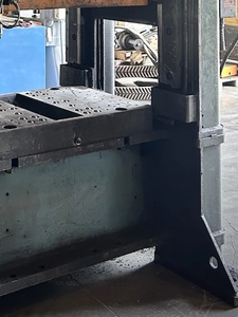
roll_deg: -1.7
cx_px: 22
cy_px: -71
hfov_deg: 22.0
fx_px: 596
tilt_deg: +2.1
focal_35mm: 65
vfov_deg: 26.3
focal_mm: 5.7
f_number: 1.5
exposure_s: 1/60
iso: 320
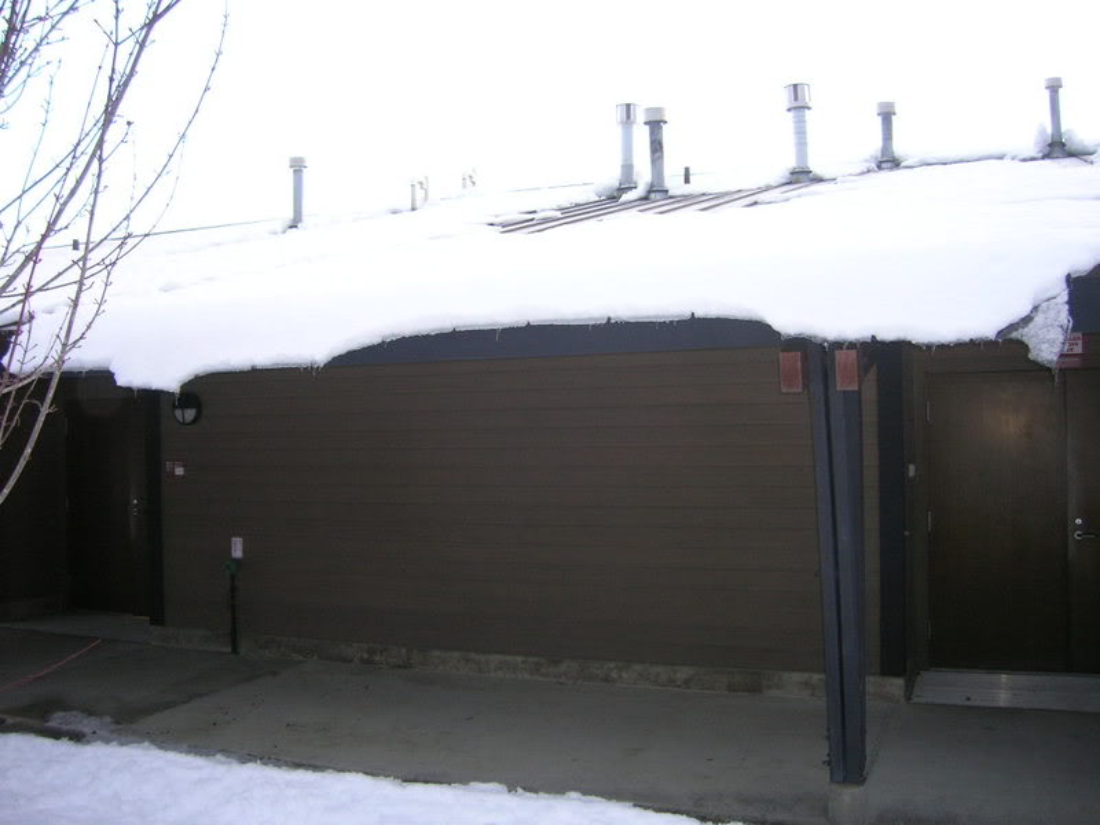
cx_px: 550
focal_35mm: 34
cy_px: 412
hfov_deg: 54.0
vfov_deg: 41.8
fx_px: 1080
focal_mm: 5.7
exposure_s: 1/30.5
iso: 85
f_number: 2.9
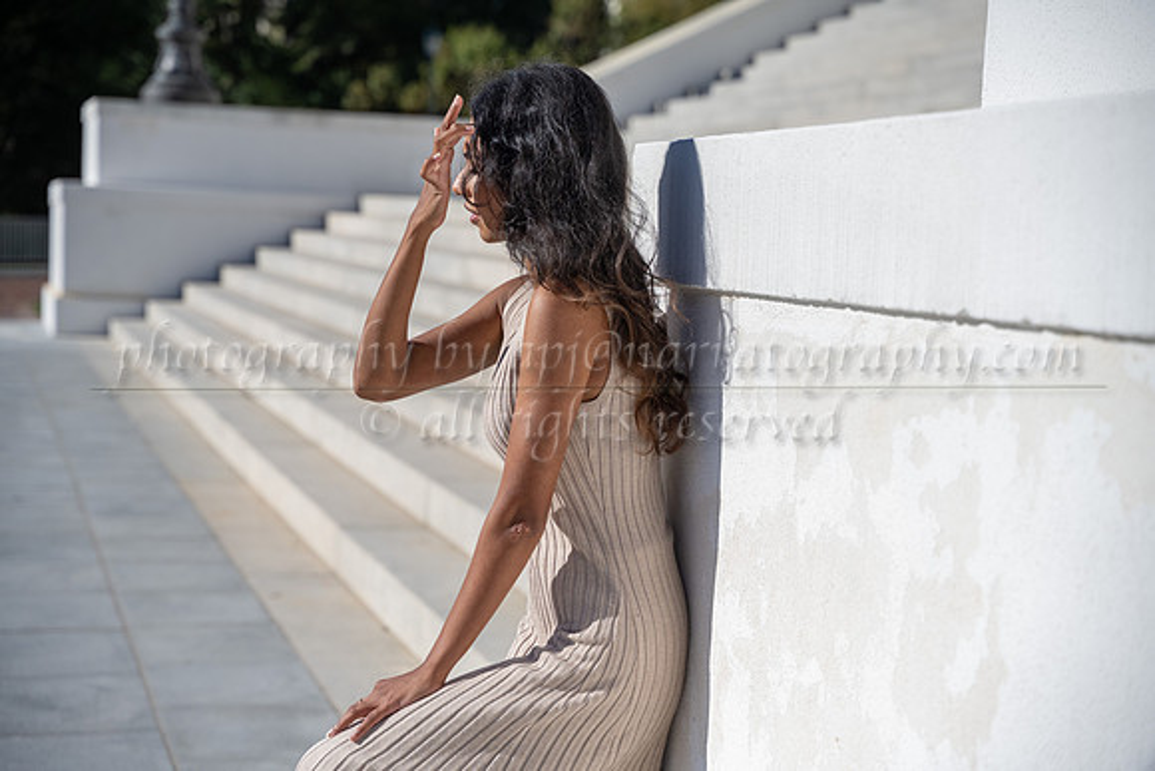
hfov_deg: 27.0
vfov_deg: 18.2
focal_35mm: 75
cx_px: 578
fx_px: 2407
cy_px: 386
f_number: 4
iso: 400
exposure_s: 1/4000
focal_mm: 75
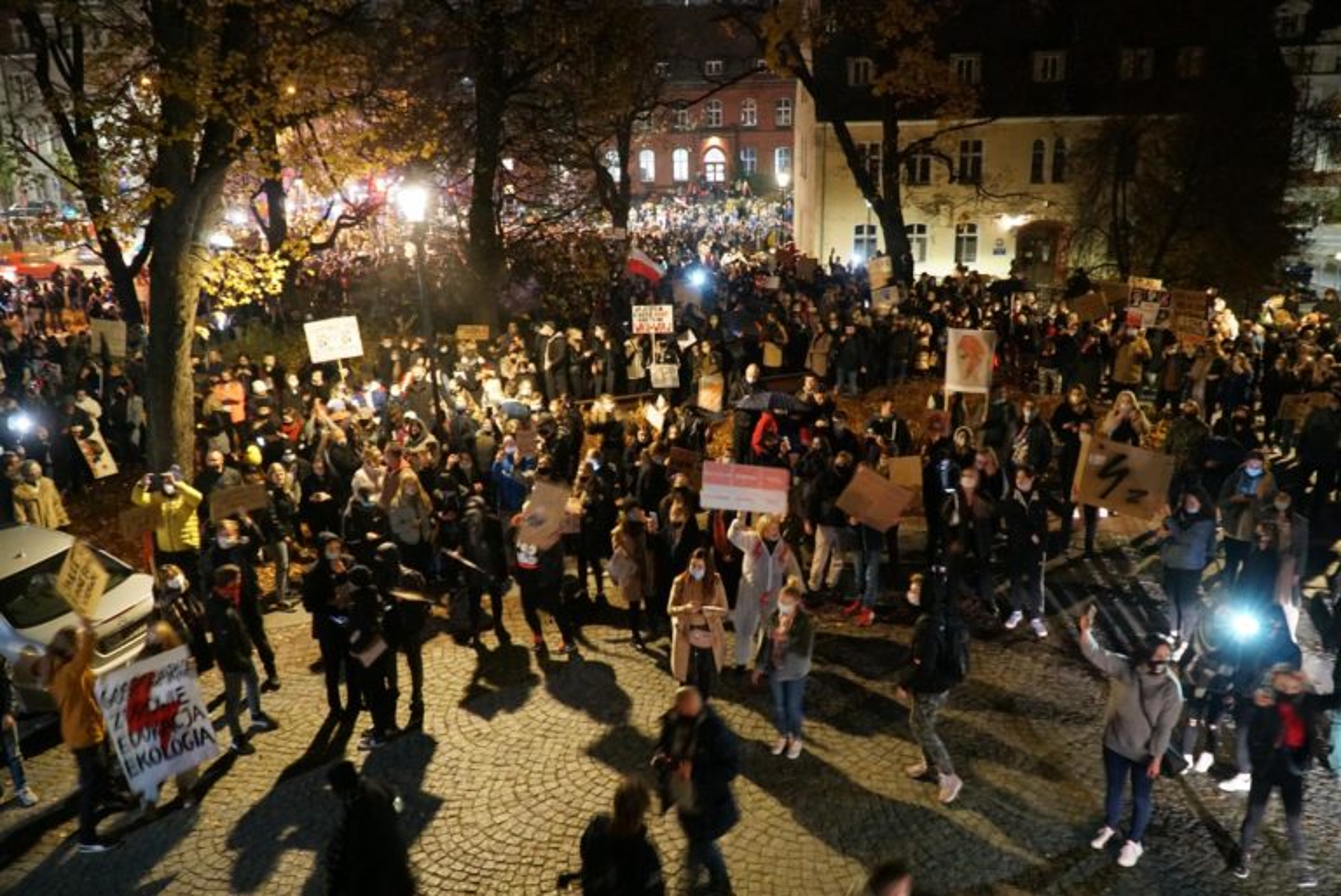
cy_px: 448
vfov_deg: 48.0
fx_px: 1006
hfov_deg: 67.4
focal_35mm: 27
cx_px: 670
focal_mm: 18
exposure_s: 1/8
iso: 6400
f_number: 4
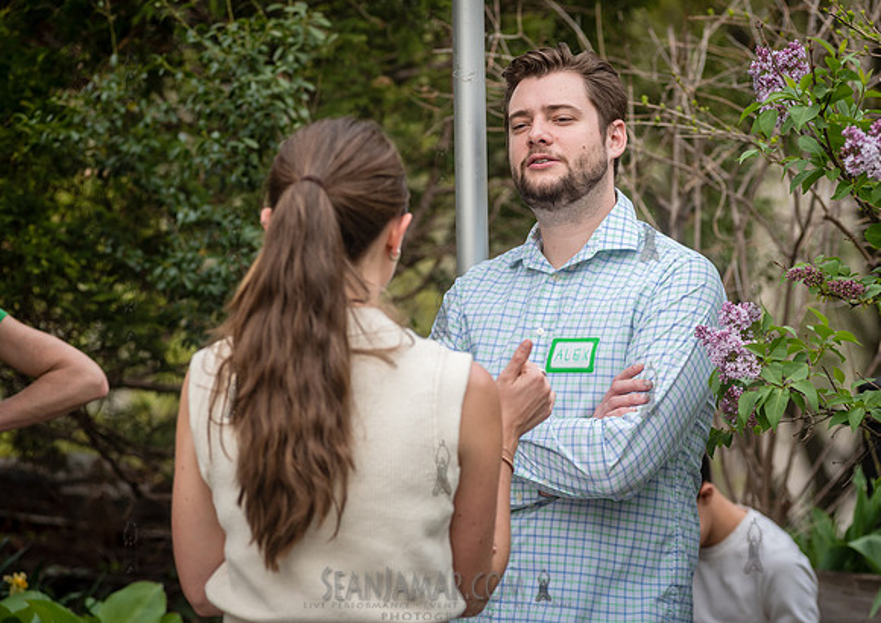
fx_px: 3381
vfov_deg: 10.5
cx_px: 487
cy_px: 298
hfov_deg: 14.8
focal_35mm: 136
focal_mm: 125
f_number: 4.5
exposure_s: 1/500
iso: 250
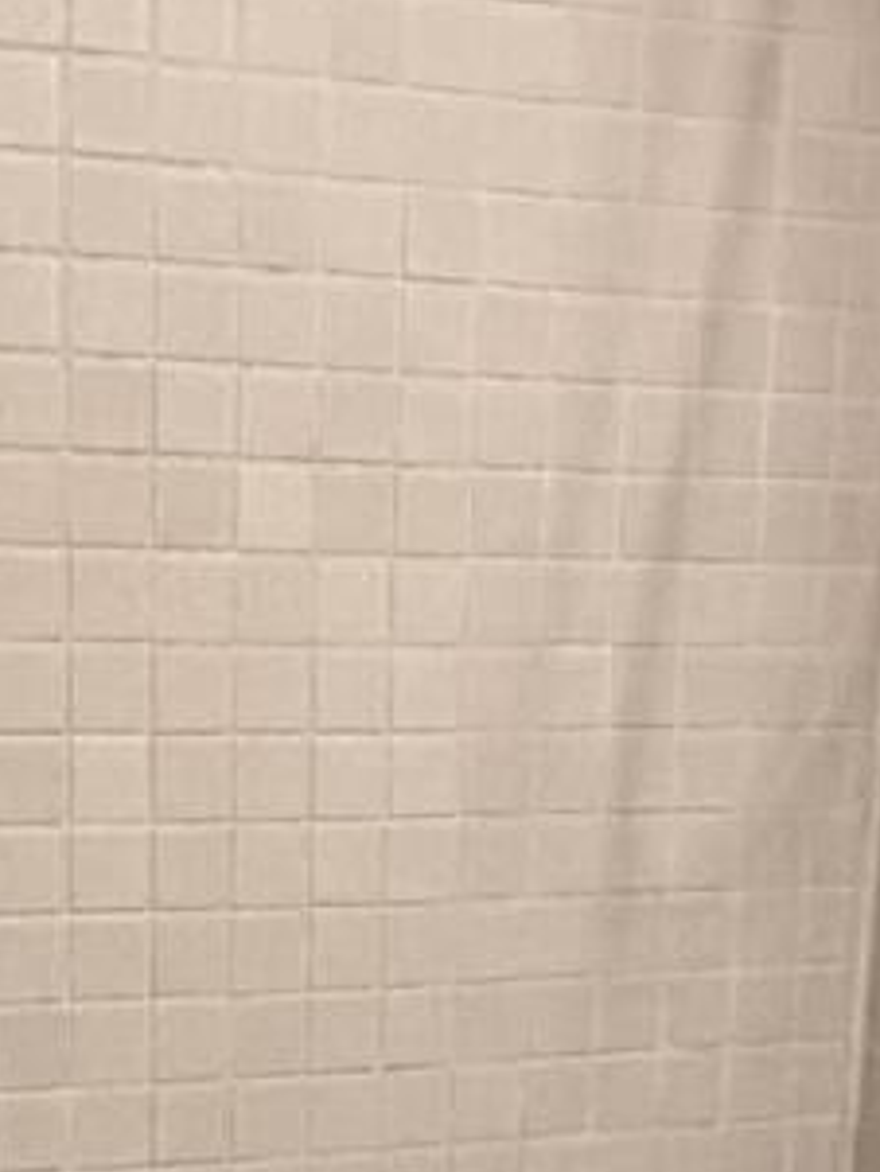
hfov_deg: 15.9
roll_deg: -1.9
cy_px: 1421
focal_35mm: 93
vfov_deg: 19.8
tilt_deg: -15.2
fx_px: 3150
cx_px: 510
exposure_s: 1/120
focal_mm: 2.22
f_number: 2.2
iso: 250
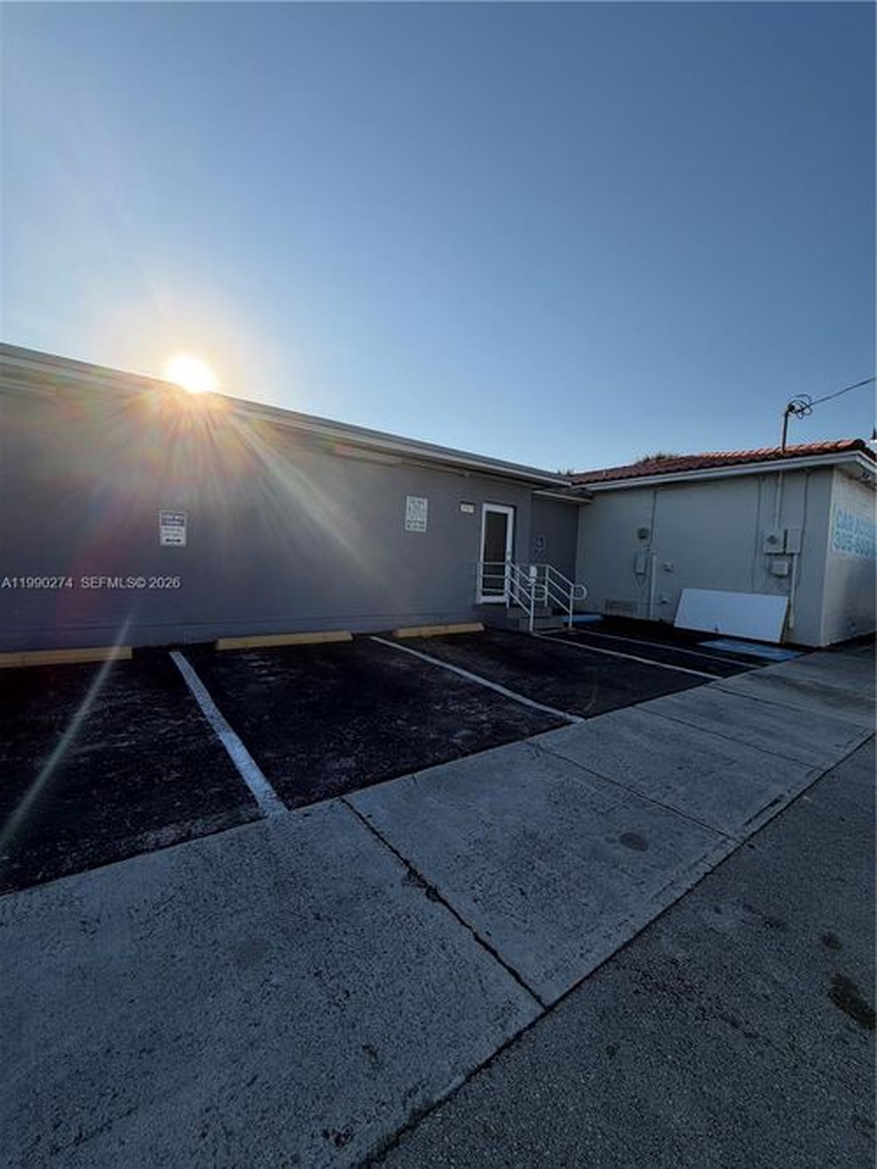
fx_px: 473
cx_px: 438
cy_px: 584
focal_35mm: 14
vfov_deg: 102.1
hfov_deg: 85.7
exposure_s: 1/1001
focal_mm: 2.22
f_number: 2.2
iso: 25
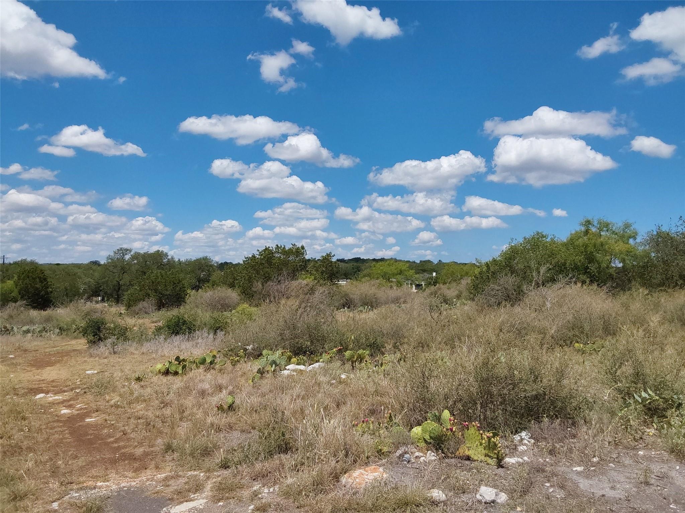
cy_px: 256
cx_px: 342
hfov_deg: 63.4
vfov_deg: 49.7
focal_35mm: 28
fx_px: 554
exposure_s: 1/3498
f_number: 1.9
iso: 50
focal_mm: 2.91
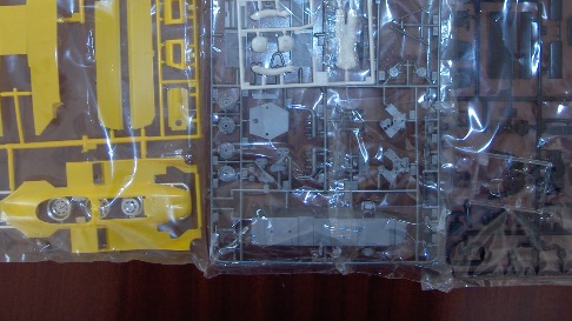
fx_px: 849
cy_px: 42
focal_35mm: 56
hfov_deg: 37.2
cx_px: 311
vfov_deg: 21.0
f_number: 2.8
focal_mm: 8
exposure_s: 1/60
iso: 100
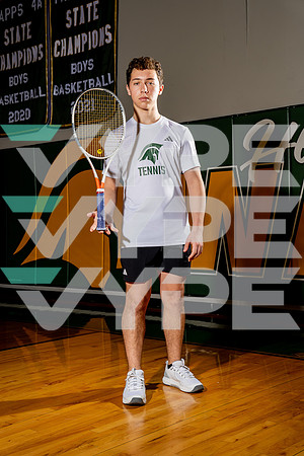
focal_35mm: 50
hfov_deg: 27.0
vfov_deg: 39.6
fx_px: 633
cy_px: 228
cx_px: 152
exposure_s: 1/250
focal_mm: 50
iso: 100
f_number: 6.3
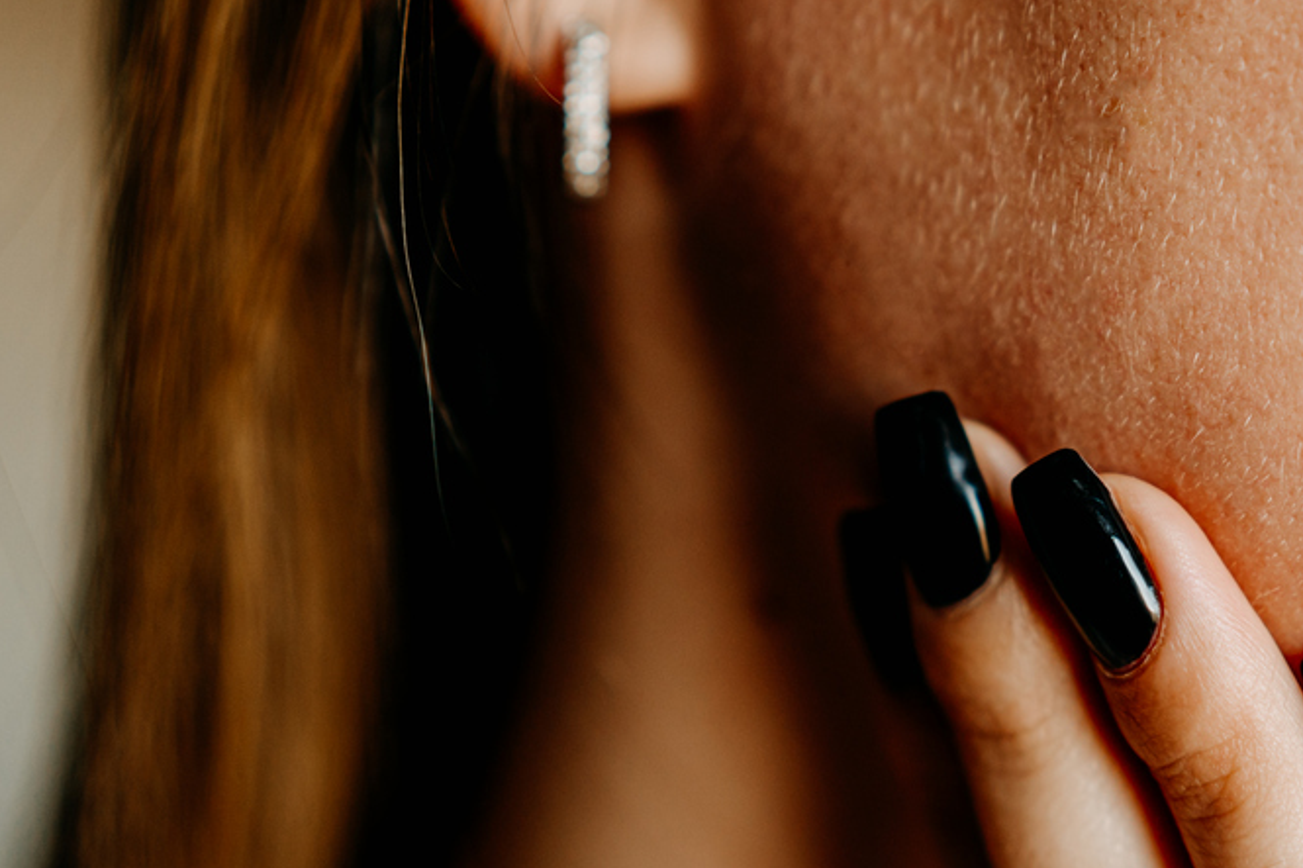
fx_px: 2388
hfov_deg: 29.7
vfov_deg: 20.6
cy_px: 357
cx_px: 1072
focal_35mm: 66
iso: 320
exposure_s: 1/125
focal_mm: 35
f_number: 2
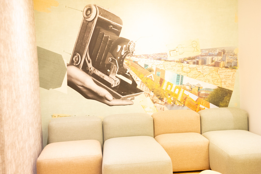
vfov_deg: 31.9
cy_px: 87
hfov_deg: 46.4
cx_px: 130
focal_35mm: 42
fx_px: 304
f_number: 2.8
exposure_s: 1/50
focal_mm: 28
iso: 800
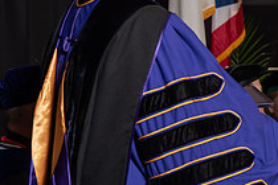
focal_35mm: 207
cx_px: 306
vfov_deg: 6.6
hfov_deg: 9.8
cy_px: 34
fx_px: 1598
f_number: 5
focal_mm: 75
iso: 1000
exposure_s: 1/200
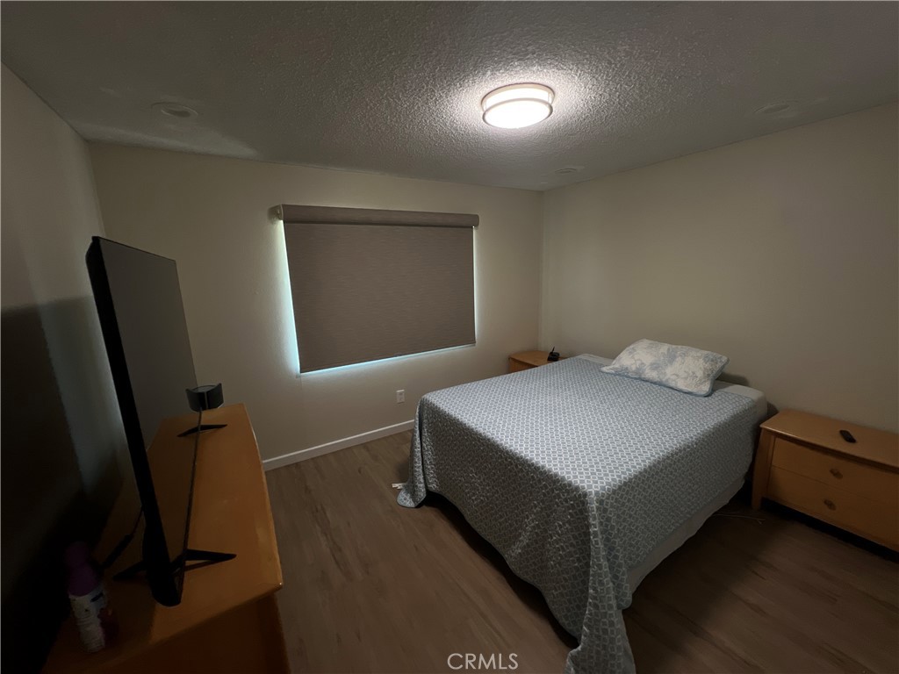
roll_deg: +1.6
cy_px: 337
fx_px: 338
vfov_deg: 89.9
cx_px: 450
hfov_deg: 106.2
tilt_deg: -11.9
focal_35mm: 13
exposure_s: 1/120
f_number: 1.8
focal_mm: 1.57
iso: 250
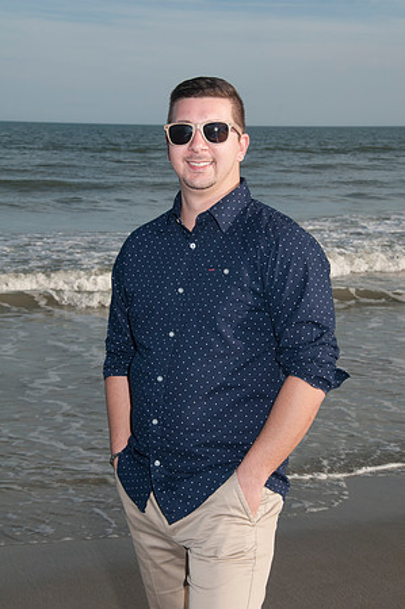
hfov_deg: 18.9
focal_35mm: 72
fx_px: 1218
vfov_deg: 28.1
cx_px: 202
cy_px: 304
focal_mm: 48
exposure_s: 1/250
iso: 100
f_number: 11
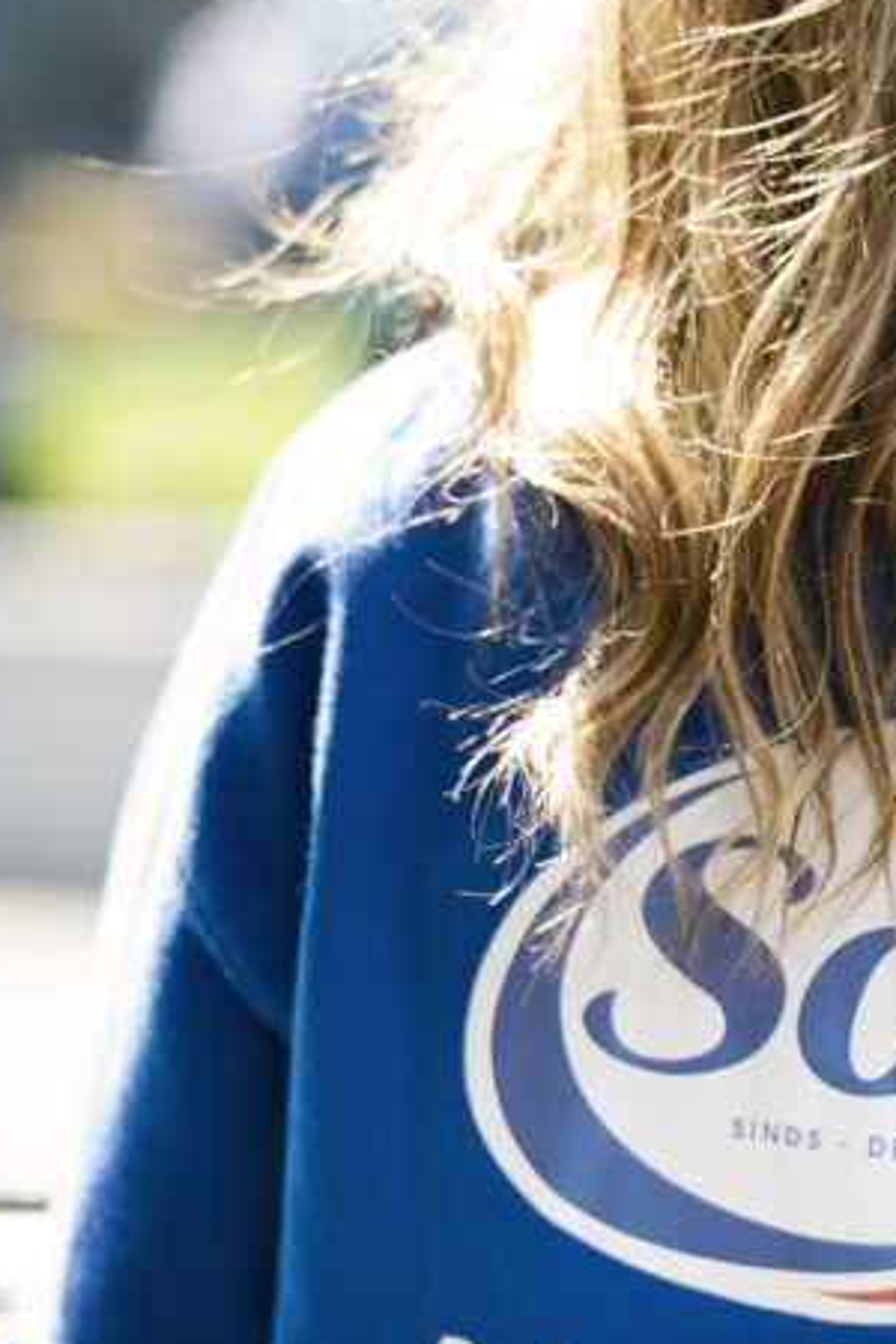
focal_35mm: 336
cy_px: 827
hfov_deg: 4.1
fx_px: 12543
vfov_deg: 6.1
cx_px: 895
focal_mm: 140
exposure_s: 1/200
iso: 100
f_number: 2.8
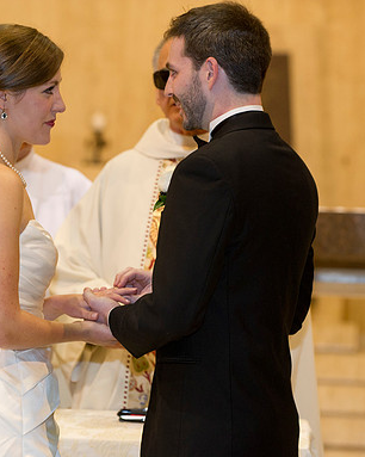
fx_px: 2689
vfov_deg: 9.7
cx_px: 122
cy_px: 229
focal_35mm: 199
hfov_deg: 7.8
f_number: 3.5
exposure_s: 1/60
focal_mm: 140
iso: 1250
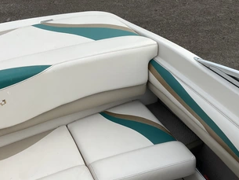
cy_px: 97
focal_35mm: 38
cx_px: 116
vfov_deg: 37.7
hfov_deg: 49.0
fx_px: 262
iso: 25
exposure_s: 1/1490
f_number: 1.8
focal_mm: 3
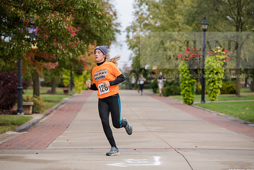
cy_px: 85
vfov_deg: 7.9
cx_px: 127
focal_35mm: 175
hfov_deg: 11.7
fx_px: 1235
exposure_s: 1/500
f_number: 5
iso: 500
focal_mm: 175
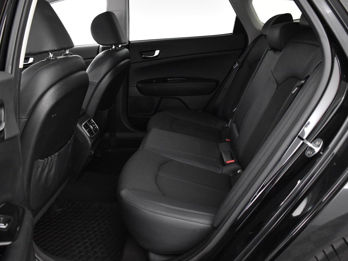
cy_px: 127
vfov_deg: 45.4
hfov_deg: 58.4
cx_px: 174
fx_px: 312
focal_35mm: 31
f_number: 3.5
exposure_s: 1/25
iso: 3200
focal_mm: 18
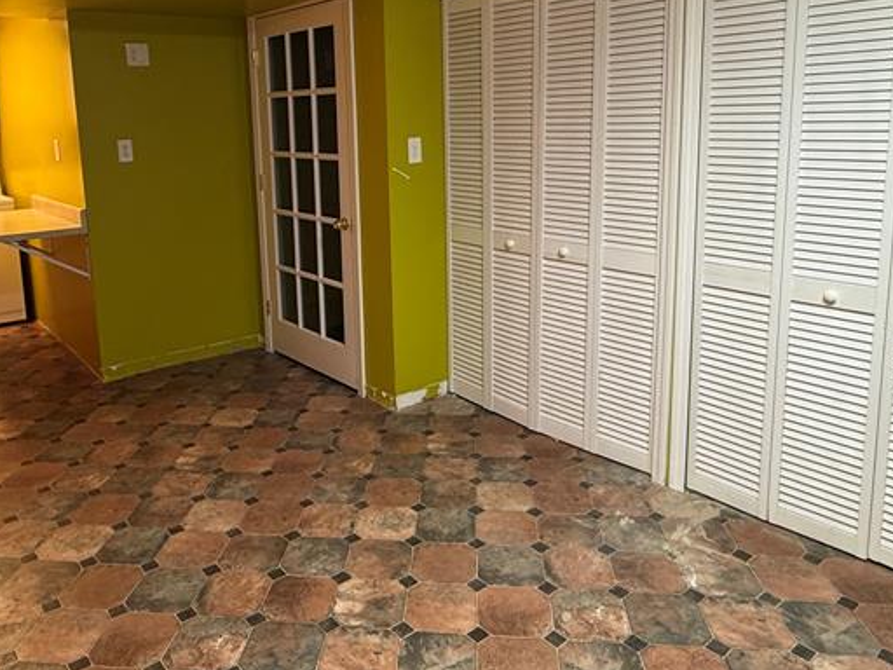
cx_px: 384
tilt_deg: -9.0
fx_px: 722
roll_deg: +1.3
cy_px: 230
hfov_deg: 63.2
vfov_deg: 49.0
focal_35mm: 28
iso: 250
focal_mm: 2.22
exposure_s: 1/60
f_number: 2.2
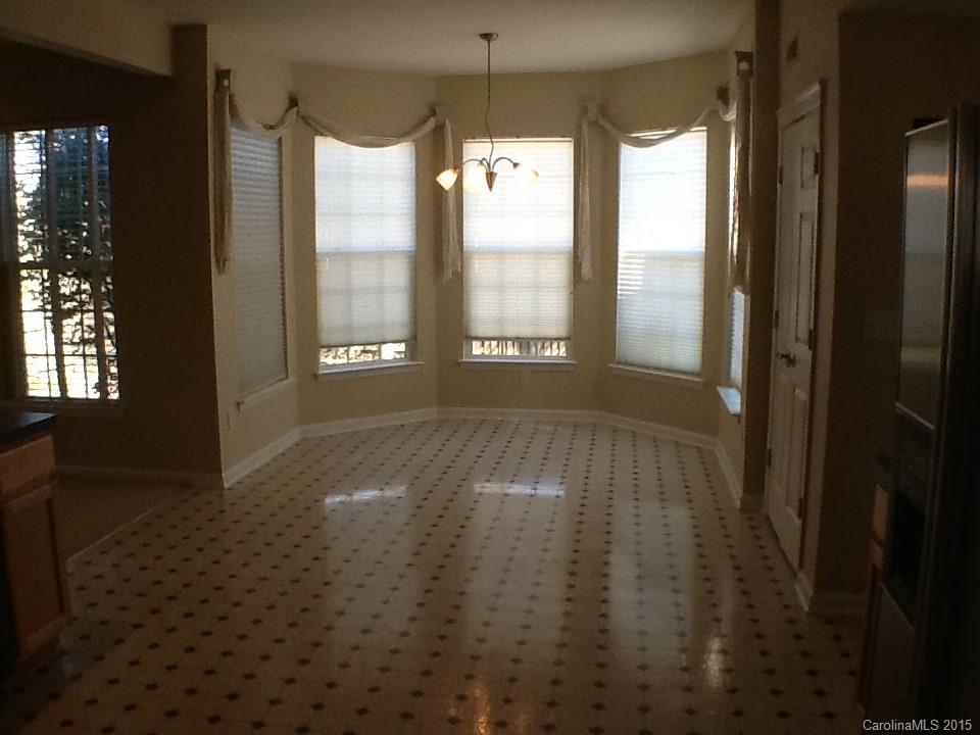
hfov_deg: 42.9
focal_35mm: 44
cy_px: 368
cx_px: 490
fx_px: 1246
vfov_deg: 32.9
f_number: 2.4
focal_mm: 2.03
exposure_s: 1/120
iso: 80
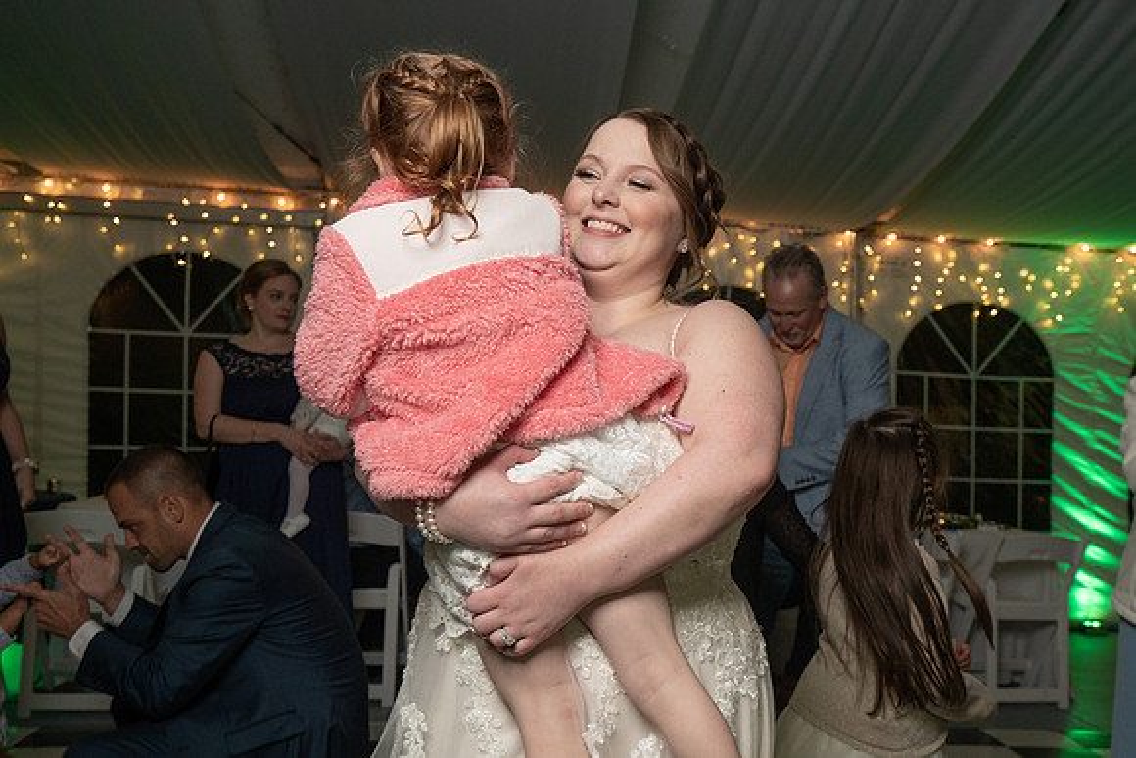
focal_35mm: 43
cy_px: 469
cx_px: 702
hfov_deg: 44.8
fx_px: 1366
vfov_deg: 30.9
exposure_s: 1/250
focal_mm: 35
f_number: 5.6
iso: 2000
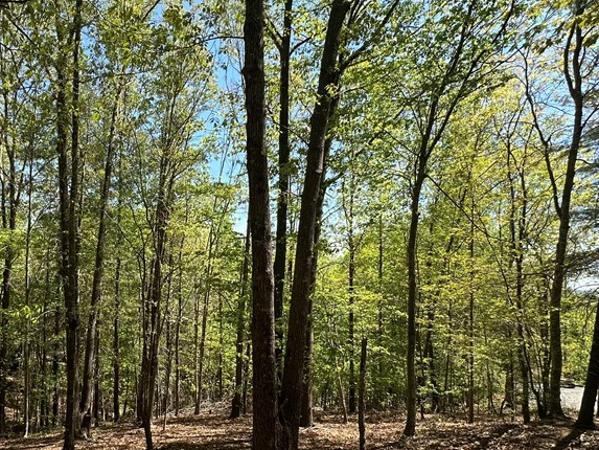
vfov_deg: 54.4
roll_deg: -1.5
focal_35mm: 25
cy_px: 275
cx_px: 170
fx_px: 433
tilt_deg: +1.4
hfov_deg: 66.2
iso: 40
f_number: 2.2
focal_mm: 2.22
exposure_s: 1/500
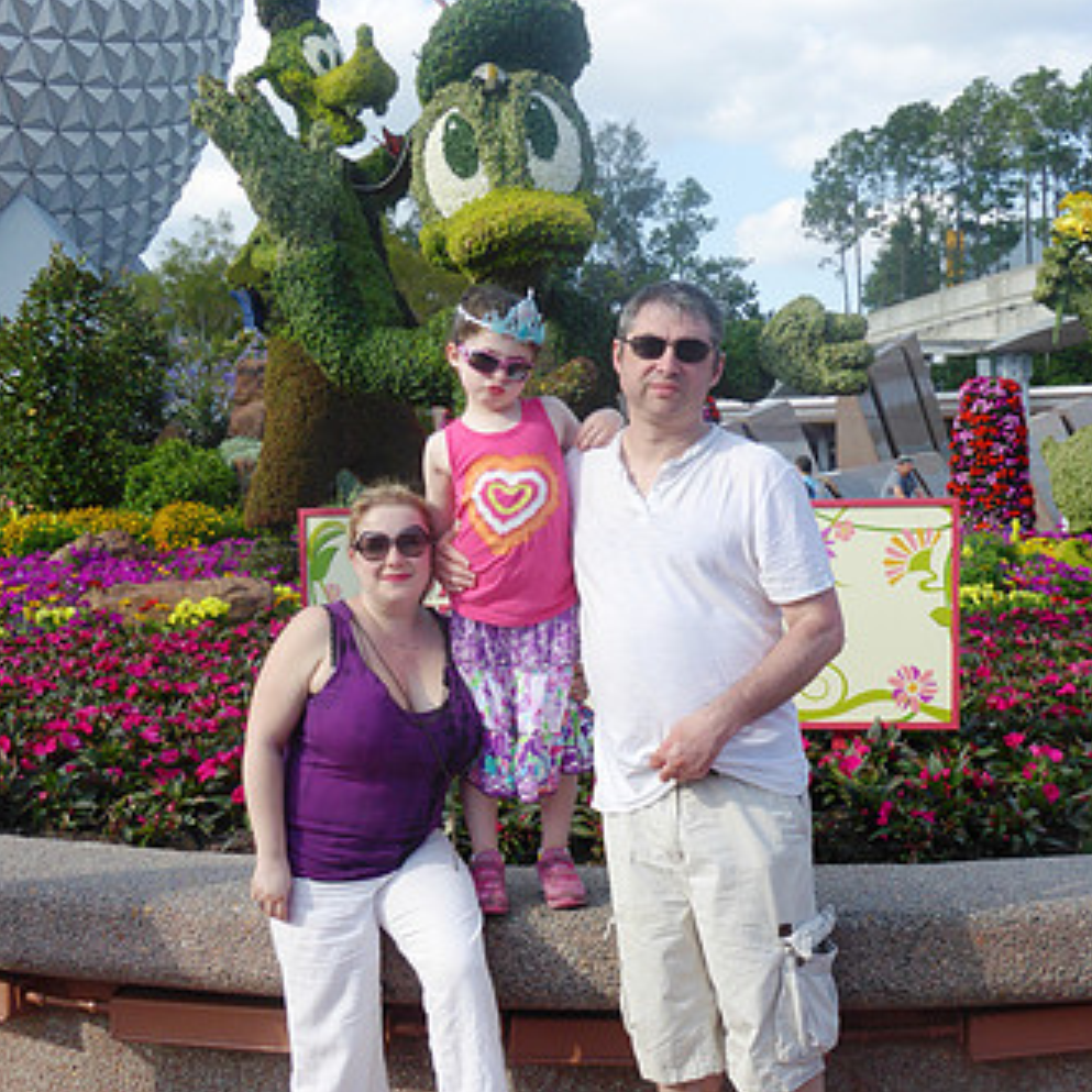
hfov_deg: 35.4
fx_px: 1713
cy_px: 633
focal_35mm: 48
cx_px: 553
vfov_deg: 35.3
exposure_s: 1/500
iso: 100
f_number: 3.9
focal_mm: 6.9
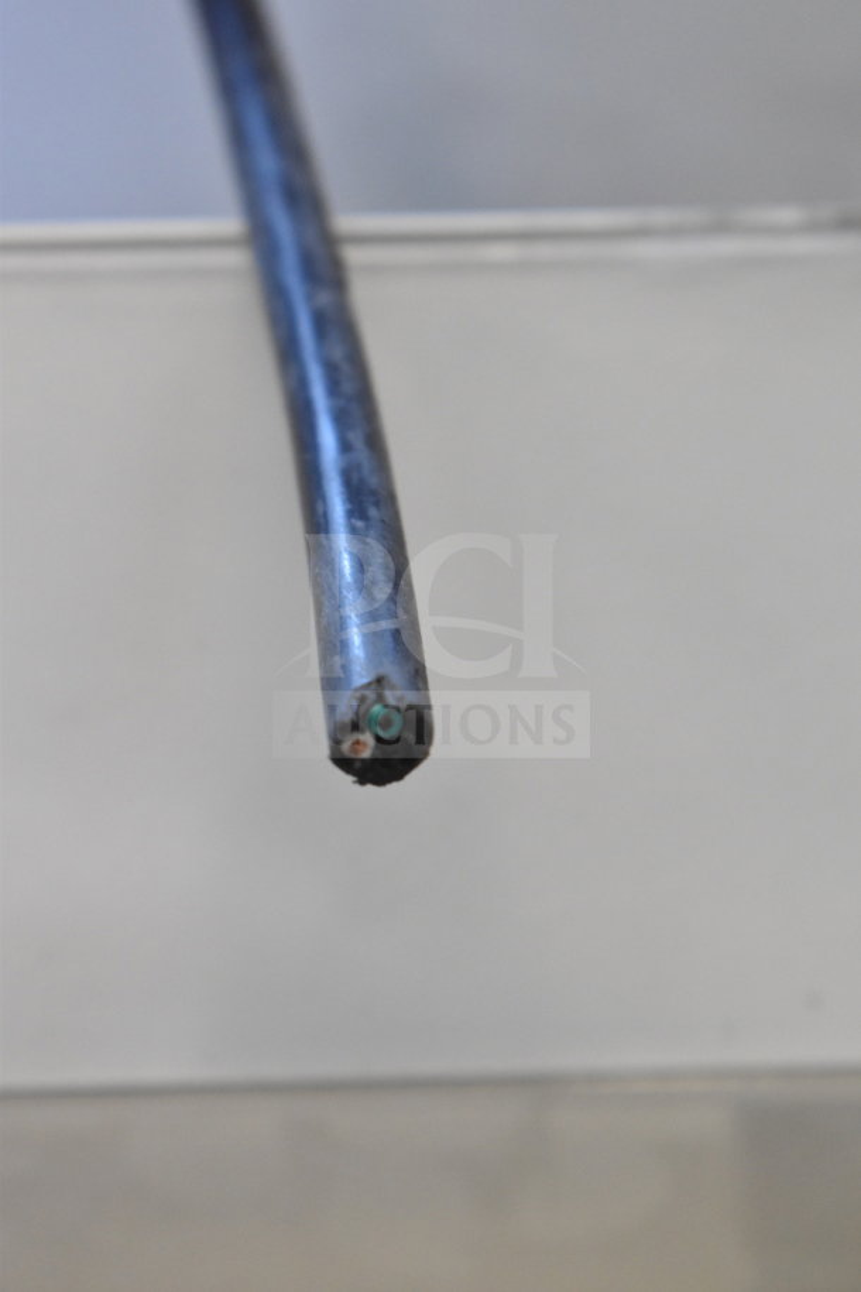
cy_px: 646
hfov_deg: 16.6
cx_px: 430
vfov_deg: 24.6
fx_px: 2959
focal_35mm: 82
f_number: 5.6
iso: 3200
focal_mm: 55
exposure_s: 1/100
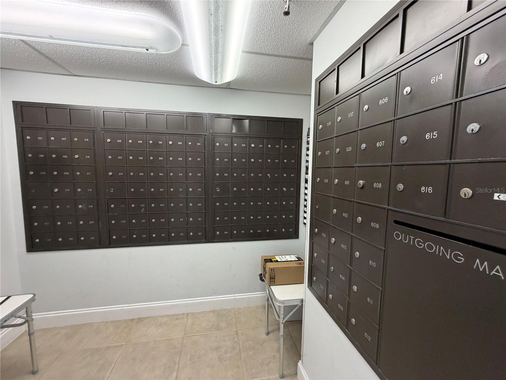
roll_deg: +0.3
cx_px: 253
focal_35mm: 14
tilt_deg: -6.2
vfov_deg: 85.7
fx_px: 205
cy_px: 190
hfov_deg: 102.1
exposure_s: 1/120
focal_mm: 2.22
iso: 320
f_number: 2.2
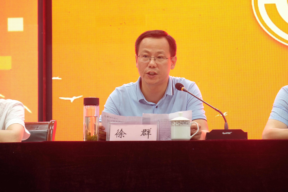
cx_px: 144
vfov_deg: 11.0
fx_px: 1000
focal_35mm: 125
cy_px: 96
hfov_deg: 16.4
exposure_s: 1/30
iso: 1250
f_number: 5.6
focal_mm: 83.3
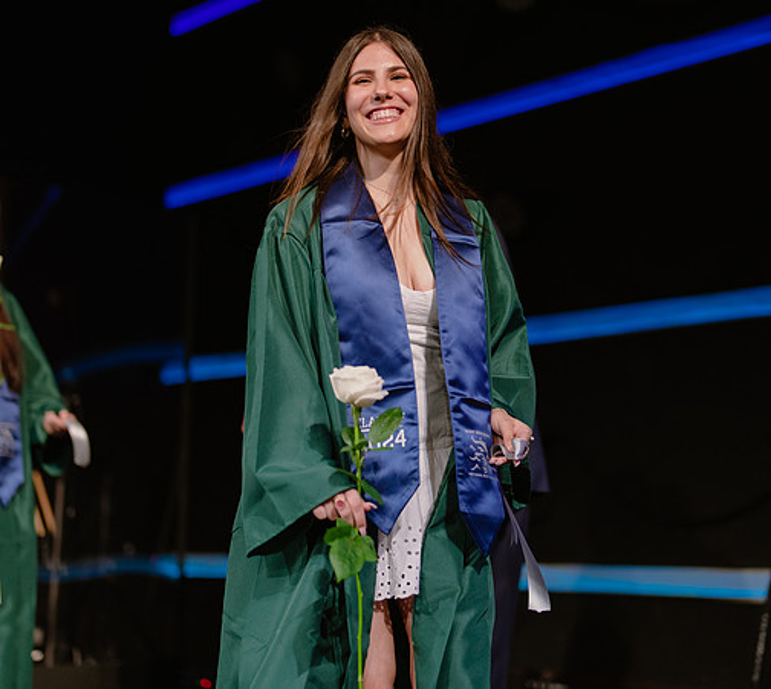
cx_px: 446
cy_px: 264
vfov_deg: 21.7
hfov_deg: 24.2
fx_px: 1793
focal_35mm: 75
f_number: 1.2
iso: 640
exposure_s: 1/320
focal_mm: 50
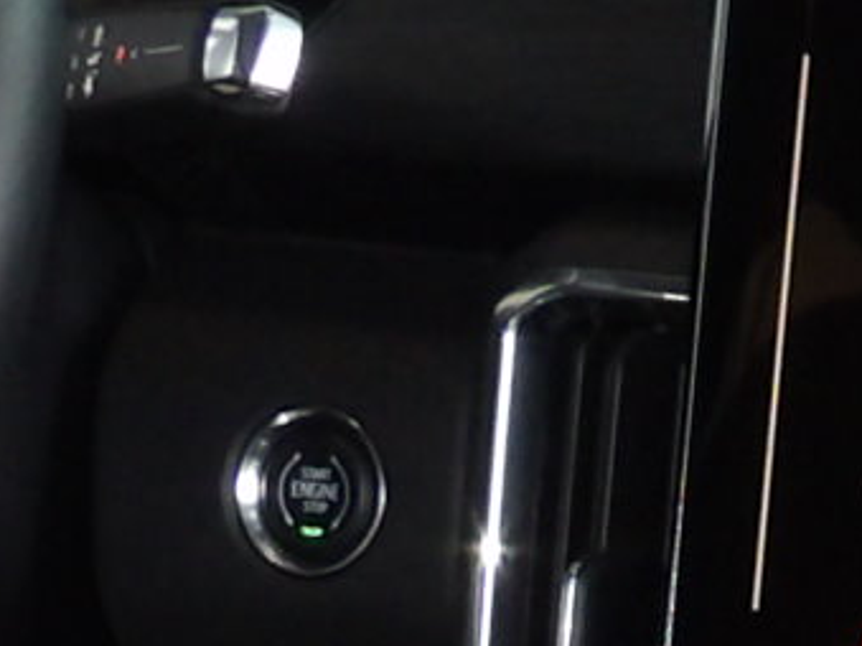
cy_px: 1635
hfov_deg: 8.8
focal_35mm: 214
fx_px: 5327
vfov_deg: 6.5
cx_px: 1607
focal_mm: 5
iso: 200
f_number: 3.4
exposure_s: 1/30
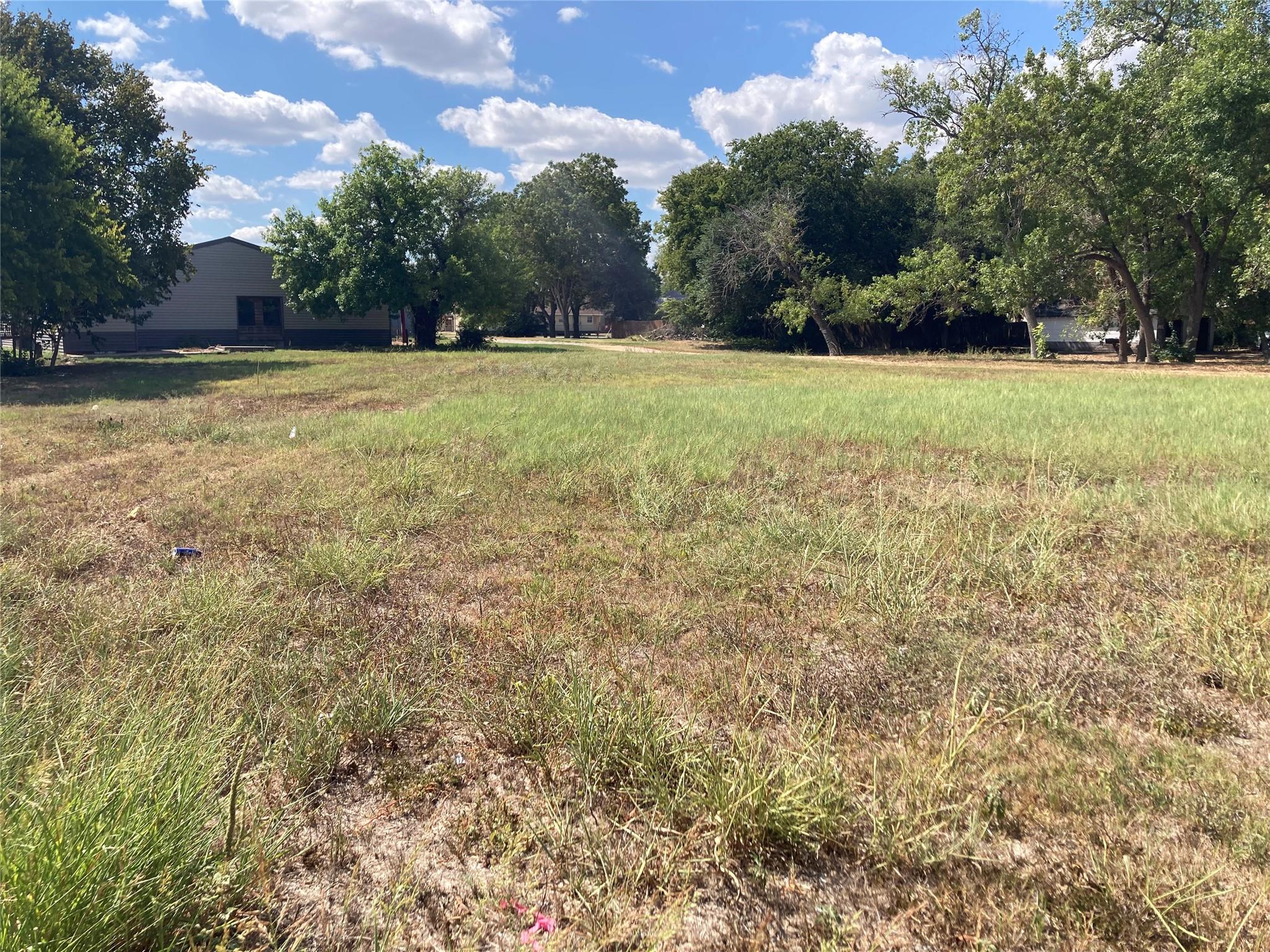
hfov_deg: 63.4
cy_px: 476
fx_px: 1027
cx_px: 635
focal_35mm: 28
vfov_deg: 49.7
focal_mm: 3.99
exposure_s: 1/1715
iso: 20
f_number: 1.8
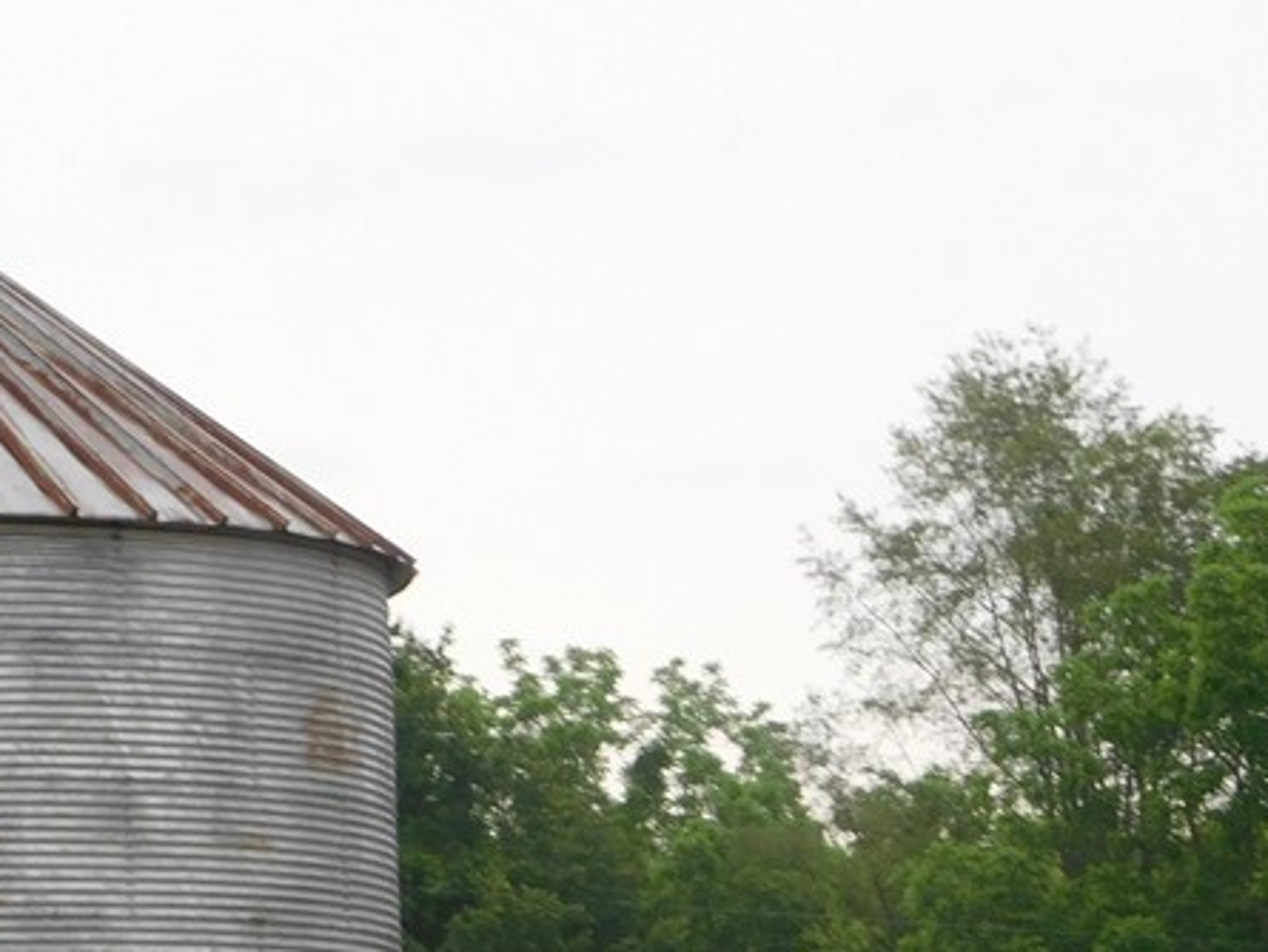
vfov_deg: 8.0
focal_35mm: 184
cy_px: 1035
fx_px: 6742
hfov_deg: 10.7
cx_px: 650
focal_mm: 14.2
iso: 125
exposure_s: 1/60
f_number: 4.4
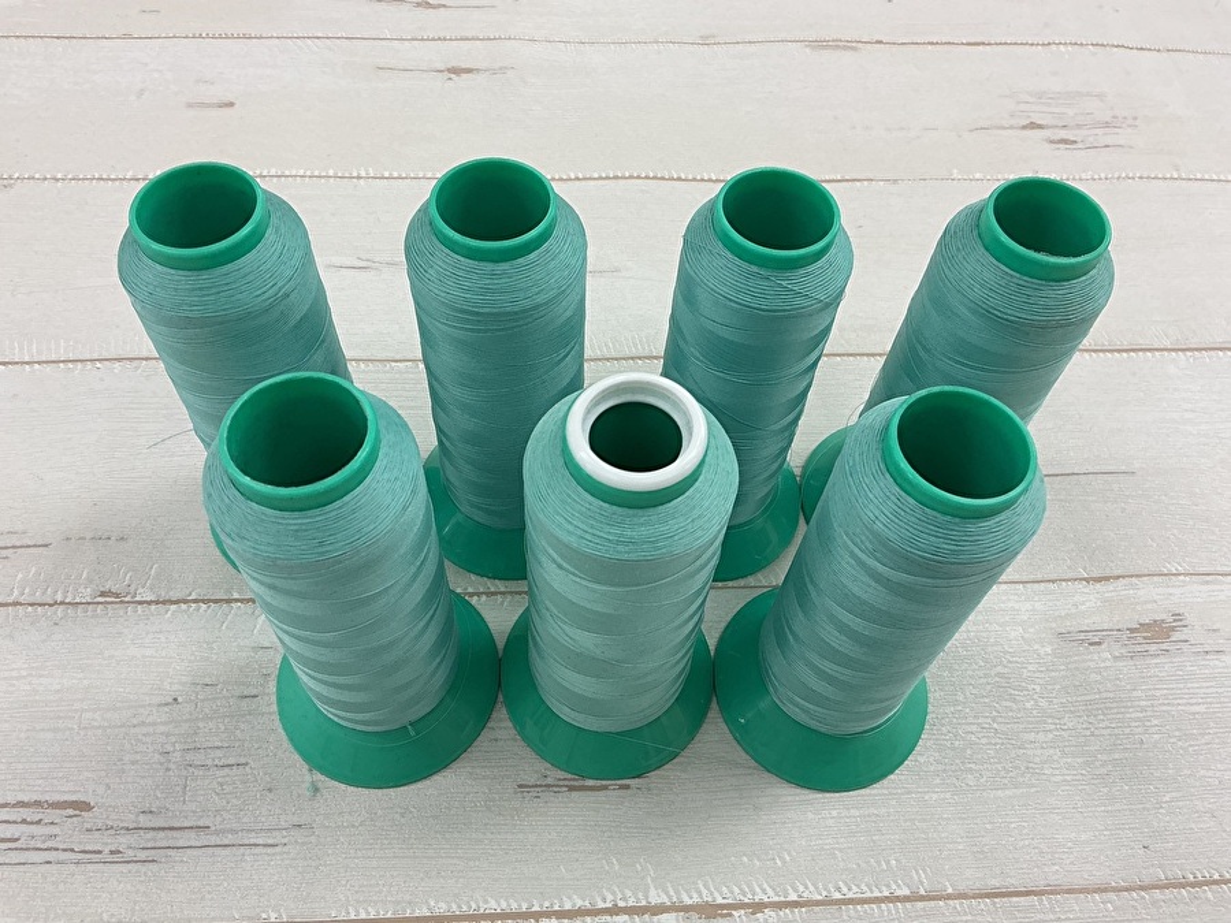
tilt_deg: -56.3
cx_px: 616
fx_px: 1031
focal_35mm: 29
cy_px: 462
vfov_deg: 48.2
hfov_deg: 61.7
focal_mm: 3
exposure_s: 1/60
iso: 40
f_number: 1.8
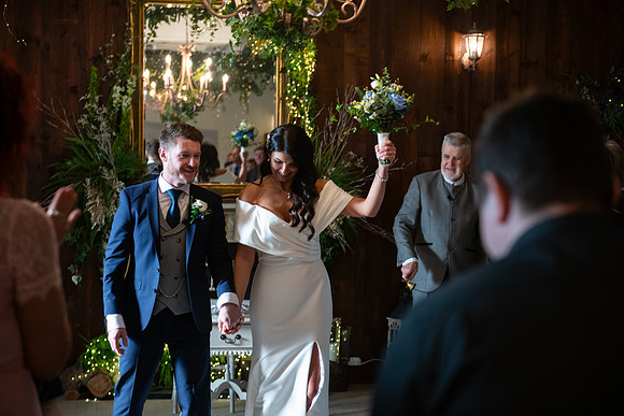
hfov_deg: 28.8
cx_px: 312
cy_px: 208
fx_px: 1214
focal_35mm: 70
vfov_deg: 19.5
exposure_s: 1/160
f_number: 3.5
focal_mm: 70
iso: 800
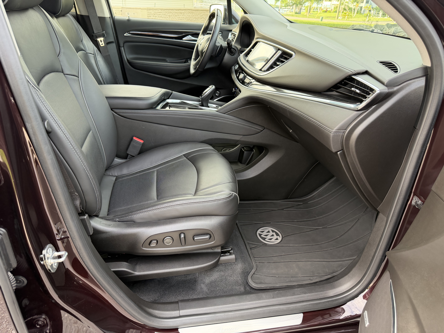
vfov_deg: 56.8
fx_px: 308
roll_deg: -2.6
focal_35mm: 24
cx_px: 222
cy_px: 166
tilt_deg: -27.4
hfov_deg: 71.6
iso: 200
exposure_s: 1/121
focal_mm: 6.76
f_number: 1.78
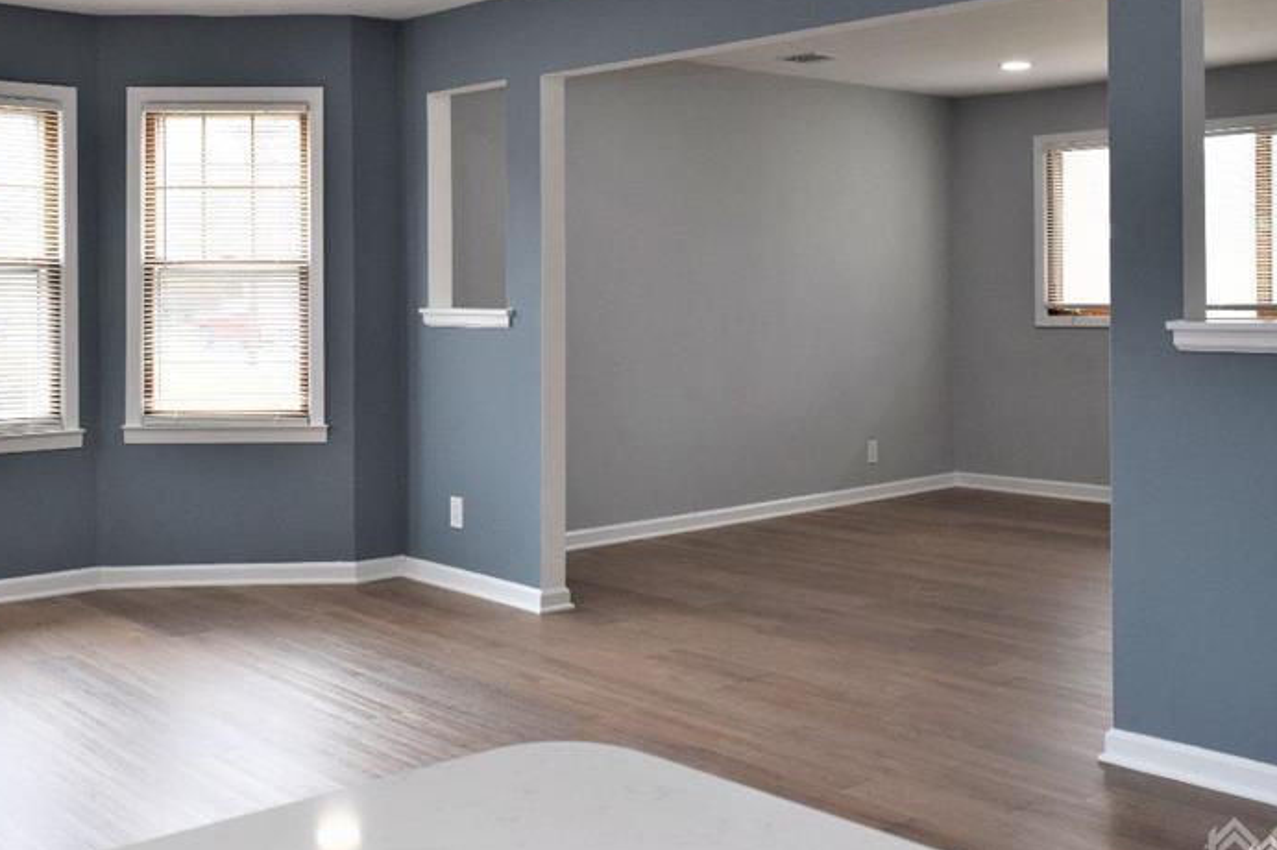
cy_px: 277
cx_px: 510
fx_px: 1418
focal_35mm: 40
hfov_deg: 48.2
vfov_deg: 33.1
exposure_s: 1/125
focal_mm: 18
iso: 400
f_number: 5.6
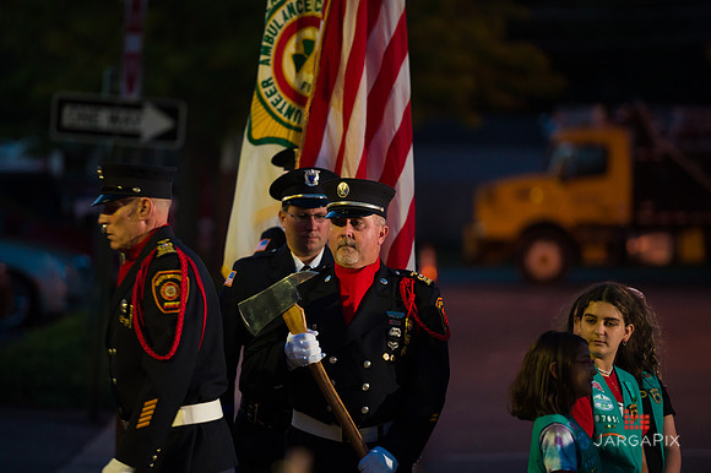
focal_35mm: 200
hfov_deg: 10.3
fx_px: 3948
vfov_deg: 6.9
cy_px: 236
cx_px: 356
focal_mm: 200
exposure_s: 1/100
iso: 3200
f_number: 3.2
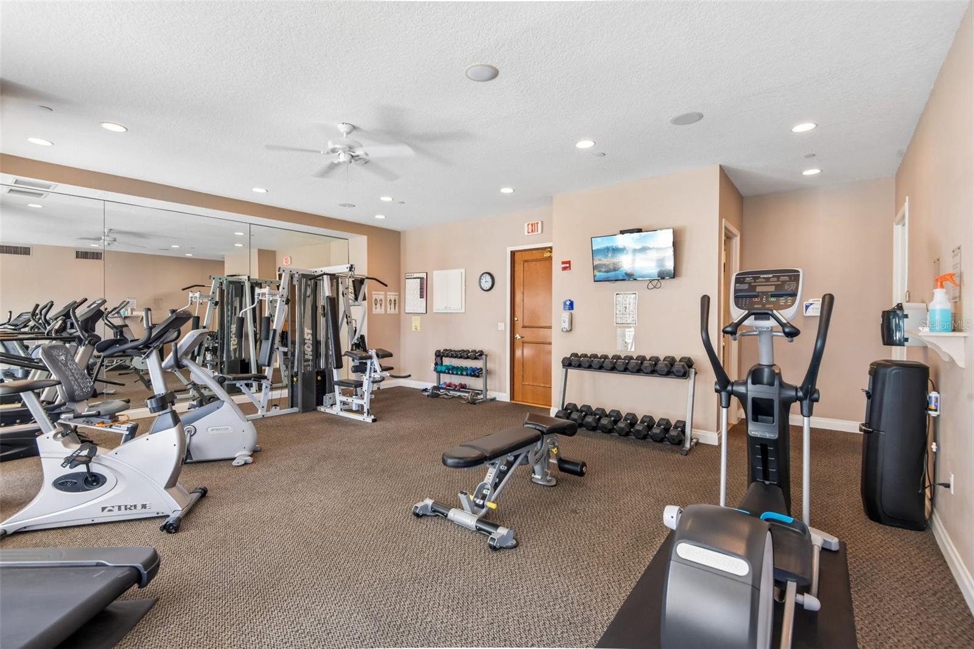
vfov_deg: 73.7
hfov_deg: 96.7
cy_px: 324
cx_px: 487
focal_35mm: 16
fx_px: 433
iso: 400
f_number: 8
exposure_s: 1/8
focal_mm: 16
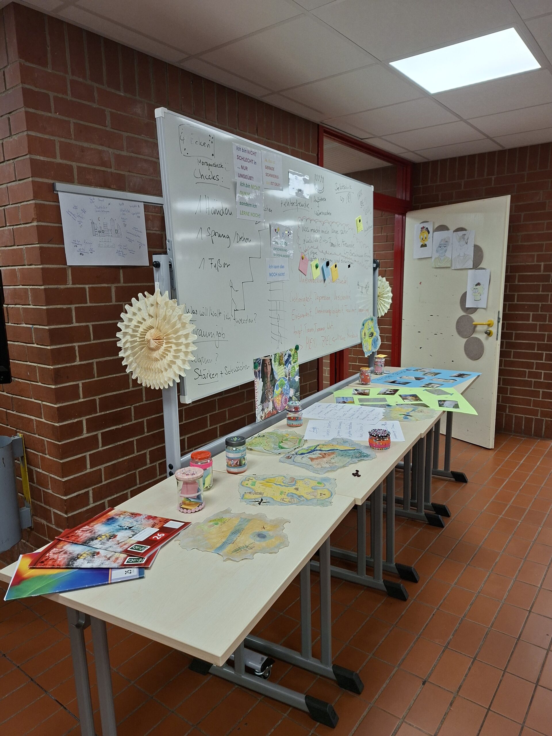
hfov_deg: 58.9
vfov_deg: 73.9
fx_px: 489
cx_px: 276
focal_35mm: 23
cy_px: 368
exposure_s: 1/100
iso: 80
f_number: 1.8
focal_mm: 5.54
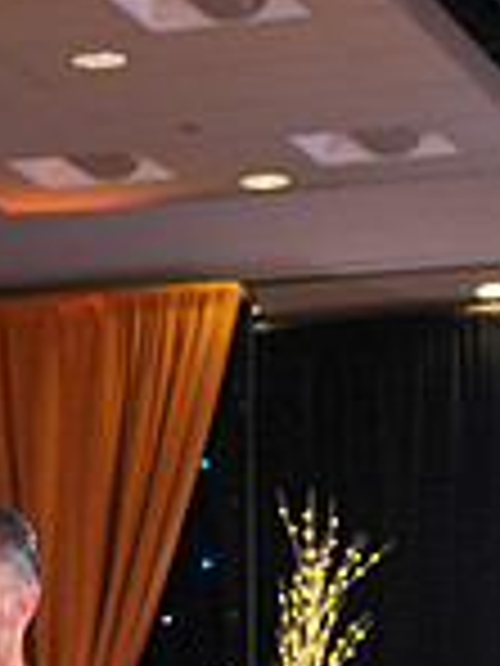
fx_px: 3640
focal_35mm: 189
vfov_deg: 10.1
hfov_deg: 7.7
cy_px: 1058
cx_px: -331
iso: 2500
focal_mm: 50
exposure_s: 1/500
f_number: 4
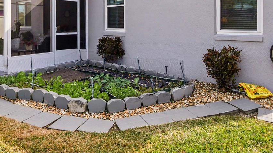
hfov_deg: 66.1
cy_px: 15
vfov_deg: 37.5
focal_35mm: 29
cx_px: 138
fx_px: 210
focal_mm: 7
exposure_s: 1/320
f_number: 7.1
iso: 200
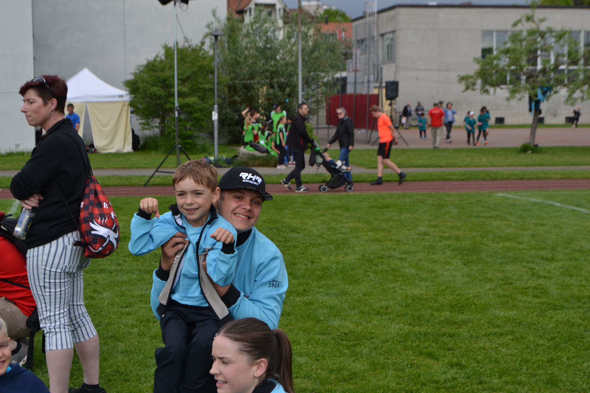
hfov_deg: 29.2
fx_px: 1131
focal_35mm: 69
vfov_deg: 19.7
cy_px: 196
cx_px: 295
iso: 100
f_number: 8
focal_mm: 46
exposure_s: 1/250
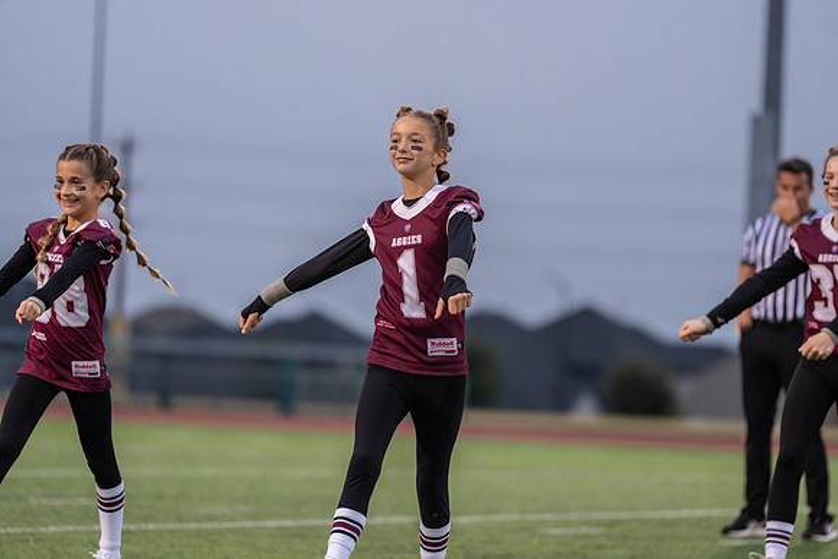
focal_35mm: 200
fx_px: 4656
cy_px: 280
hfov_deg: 10.3
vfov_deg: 6.9
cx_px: 419
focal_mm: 200
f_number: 2.8
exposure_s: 1/1250
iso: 2000
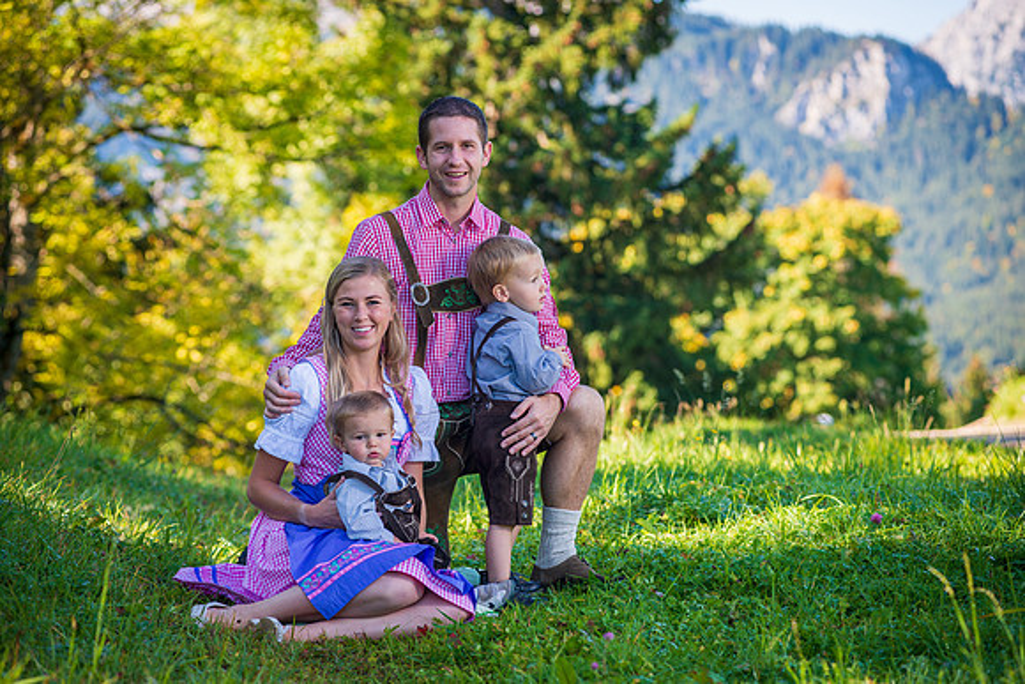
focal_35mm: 120
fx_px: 3417
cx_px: 512
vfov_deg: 11.4
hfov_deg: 17.1
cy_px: 342
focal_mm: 120
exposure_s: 1/250
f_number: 4.5
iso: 100
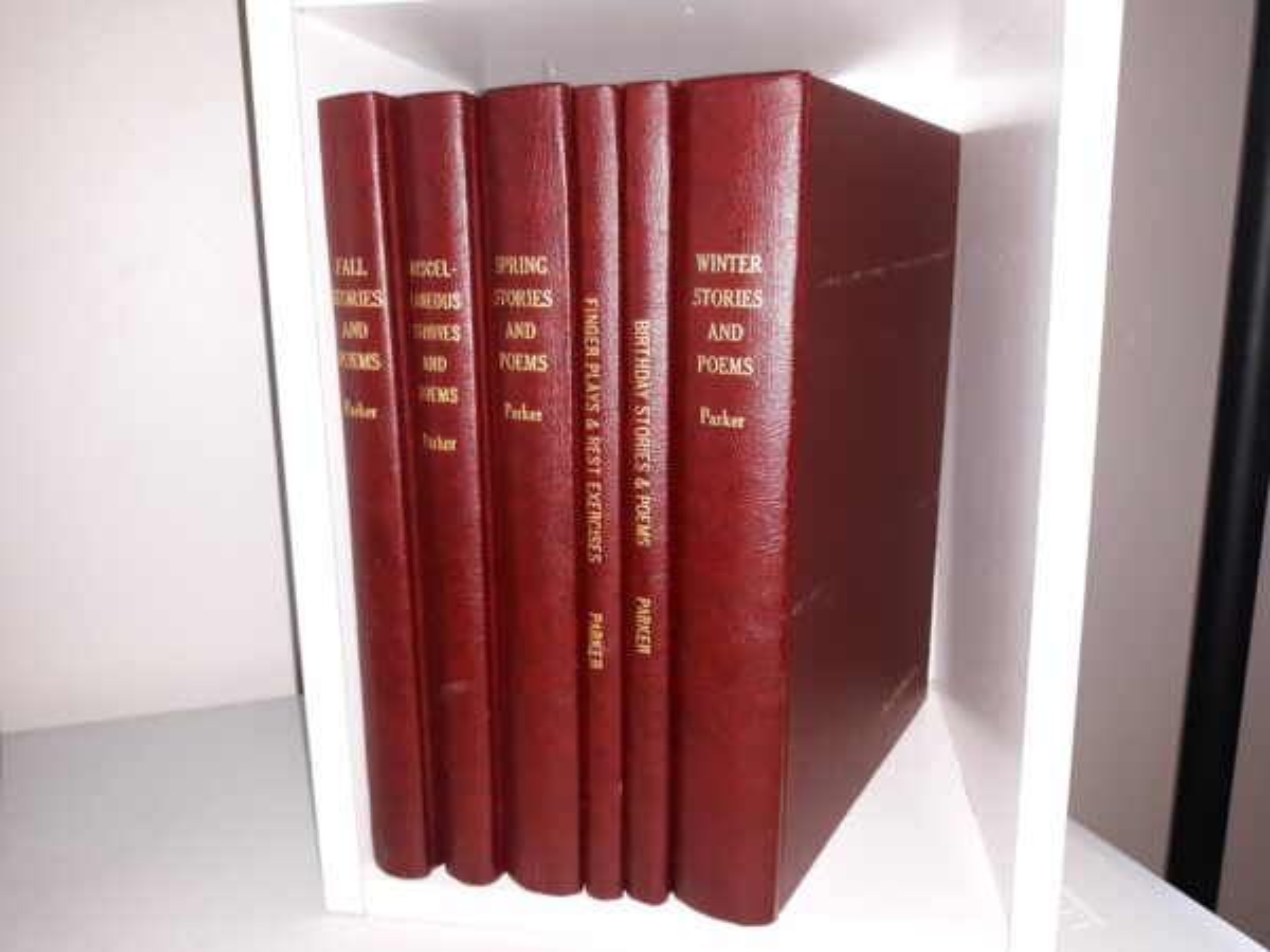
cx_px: 635
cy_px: 476
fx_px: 1027
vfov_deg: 49.7
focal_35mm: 28
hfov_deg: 63.4
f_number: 1.7
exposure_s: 1/40
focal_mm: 3.7
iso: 80
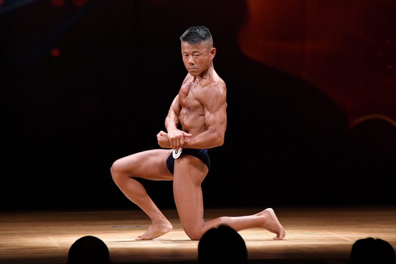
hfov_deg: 6.5
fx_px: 3463
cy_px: 132
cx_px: 198
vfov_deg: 4.4
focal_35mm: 315
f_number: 5.6
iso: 4000
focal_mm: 210
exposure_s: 1/400
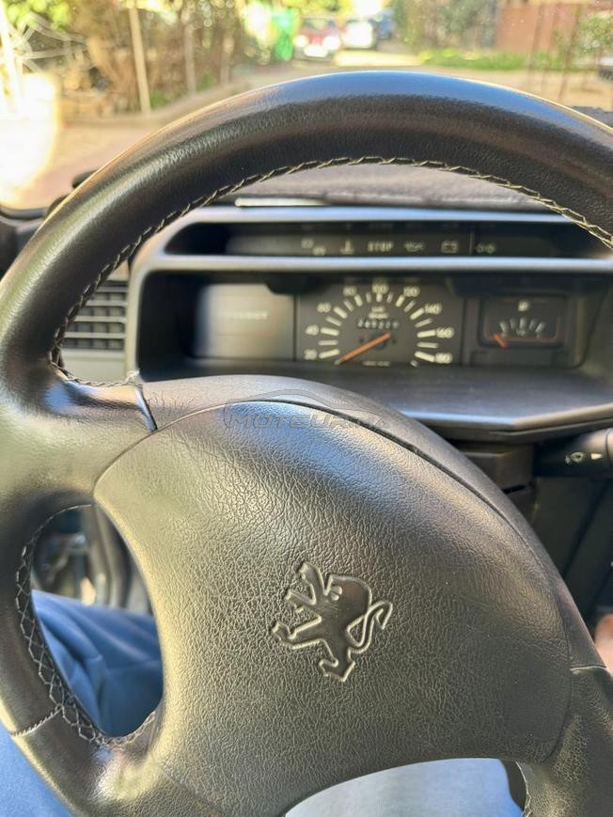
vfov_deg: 71.6
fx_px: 567
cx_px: 306
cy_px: 408
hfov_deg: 56.8
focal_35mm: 24
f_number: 1.78
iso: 160
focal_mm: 6.76
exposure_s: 1/121
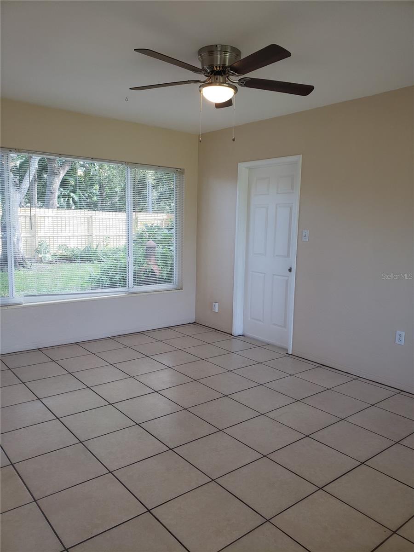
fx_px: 415
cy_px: 276
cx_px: 207
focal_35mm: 26
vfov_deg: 67.3
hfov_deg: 53.1
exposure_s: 1/60
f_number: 2.4
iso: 80
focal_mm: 4.3
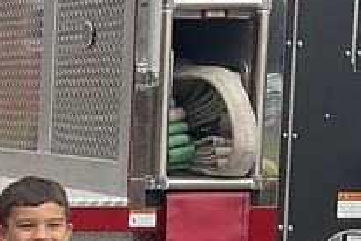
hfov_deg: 11.4
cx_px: -514
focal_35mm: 149
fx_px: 1494
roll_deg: -0.2
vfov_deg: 9.2
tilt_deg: -5.8
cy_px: 239
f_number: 1.8
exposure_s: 1/650
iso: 16
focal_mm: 3
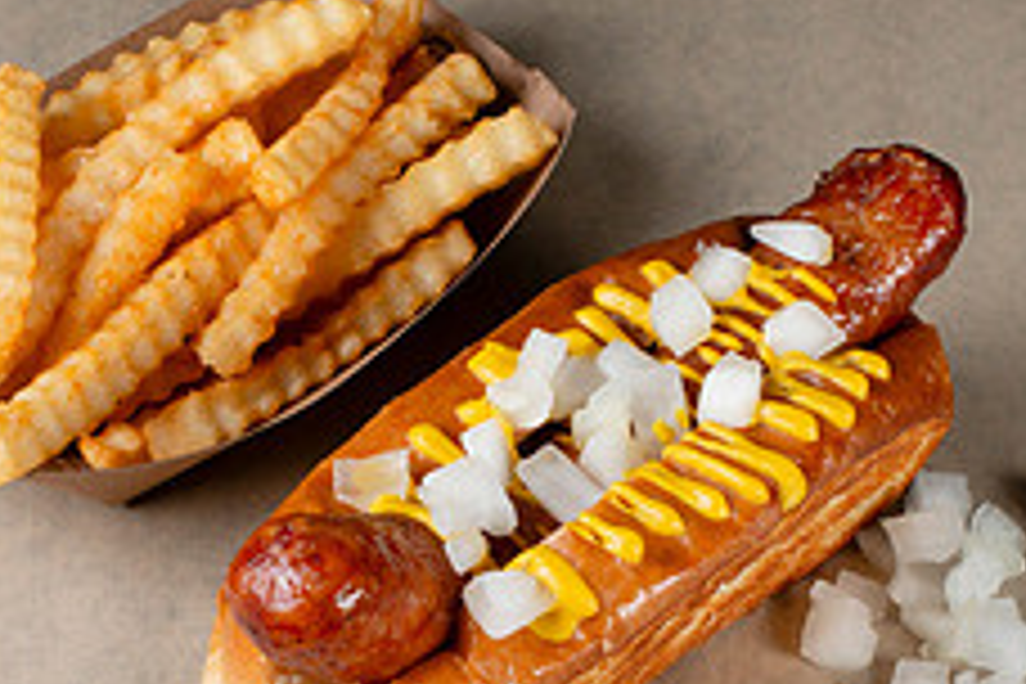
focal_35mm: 130
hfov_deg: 15.8
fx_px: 3705
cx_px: 458
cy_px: 641
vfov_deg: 10.5
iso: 250
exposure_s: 1/100
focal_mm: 50
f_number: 16
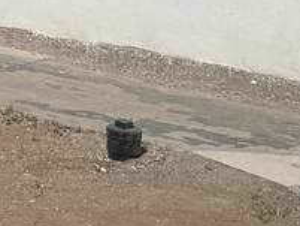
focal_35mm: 153
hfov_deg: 11.5
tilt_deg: +1.6
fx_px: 1327
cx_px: -322
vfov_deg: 8.9
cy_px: -295
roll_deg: -1.7
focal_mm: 6.76
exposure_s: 1/10417
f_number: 1.78
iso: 80
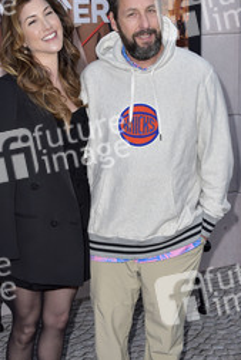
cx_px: 99
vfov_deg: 33.3
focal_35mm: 60
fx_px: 602
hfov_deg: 22.6
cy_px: 221
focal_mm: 38
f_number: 6.3
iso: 320
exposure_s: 1/250
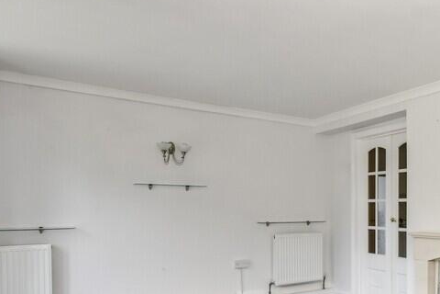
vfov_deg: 40.2
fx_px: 391
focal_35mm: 32
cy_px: 213
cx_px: 448
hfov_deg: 47.7
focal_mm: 10
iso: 640
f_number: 8
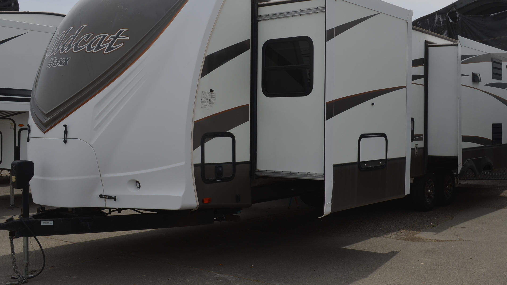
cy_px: 128
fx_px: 578
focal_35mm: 43
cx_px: 269
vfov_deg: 27.7
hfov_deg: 47.3
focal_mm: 24
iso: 100
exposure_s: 1/320
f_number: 9
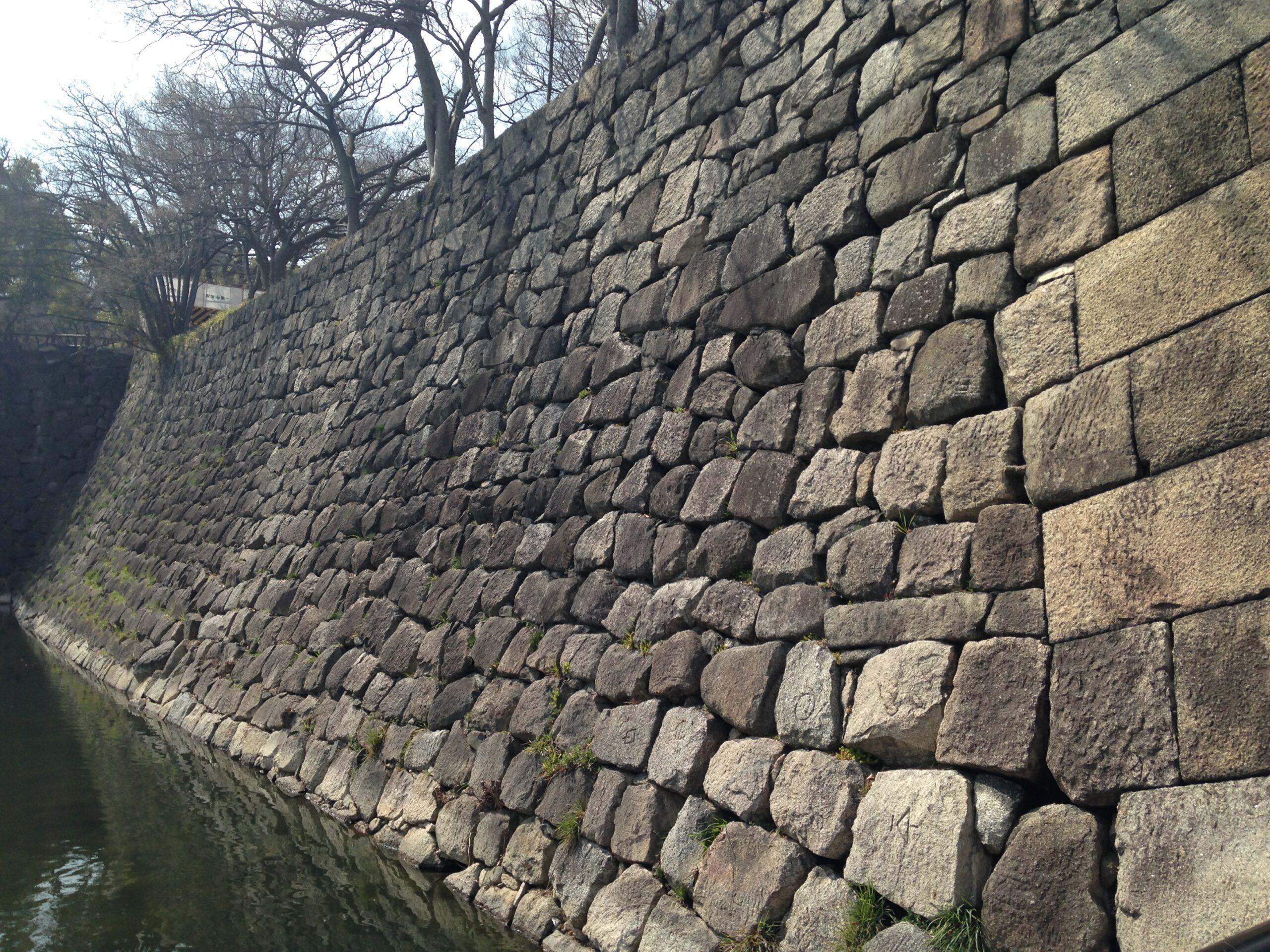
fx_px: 1211
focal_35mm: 33
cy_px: 476
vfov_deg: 42.9
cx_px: 635
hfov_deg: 55.4
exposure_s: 1/1178
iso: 50
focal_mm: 4.12
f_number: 2.4
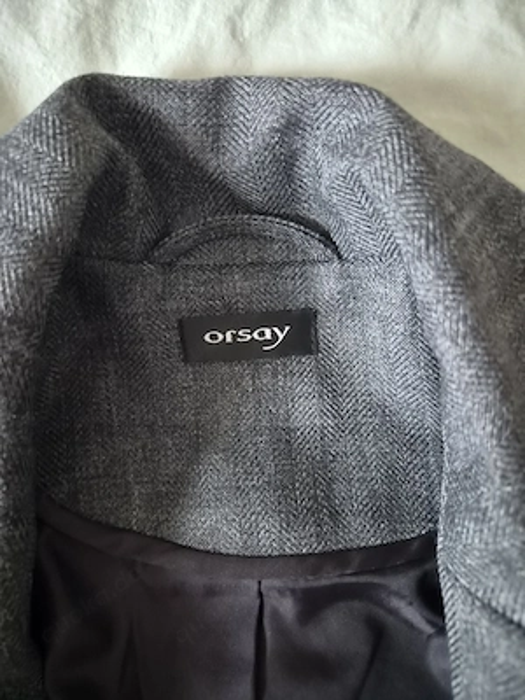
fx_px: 465
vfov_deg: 73.9
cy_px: 350
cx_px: 262
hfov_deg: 58.9
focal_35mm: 23
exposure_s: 1/25
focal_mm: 5.4
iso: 1600
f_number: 1.8
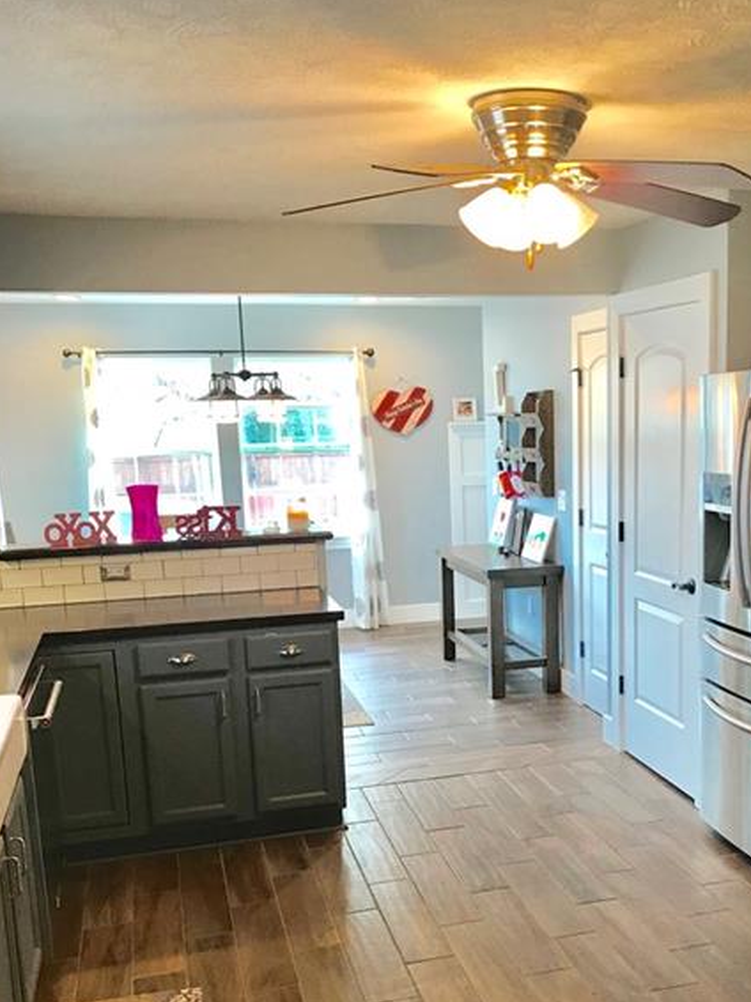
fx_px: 1100
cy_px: 641
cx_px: 492
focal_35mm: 38
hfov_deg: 37.3
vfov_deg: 48.4
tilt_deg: -11.8
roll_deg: +0.9
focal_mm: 3.99
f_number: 1.8
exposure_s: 1/30
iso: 40
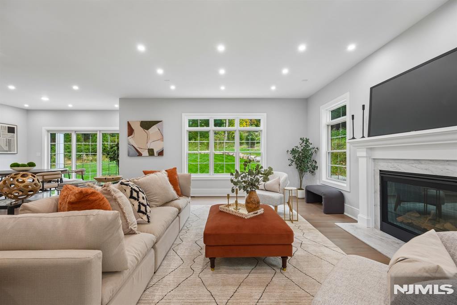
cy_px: 152
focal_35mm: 15
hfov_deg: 100.4
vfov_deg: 77.3
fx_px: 190
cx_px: 228
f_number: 8
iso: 160
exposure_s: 1/7
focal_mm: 9.7
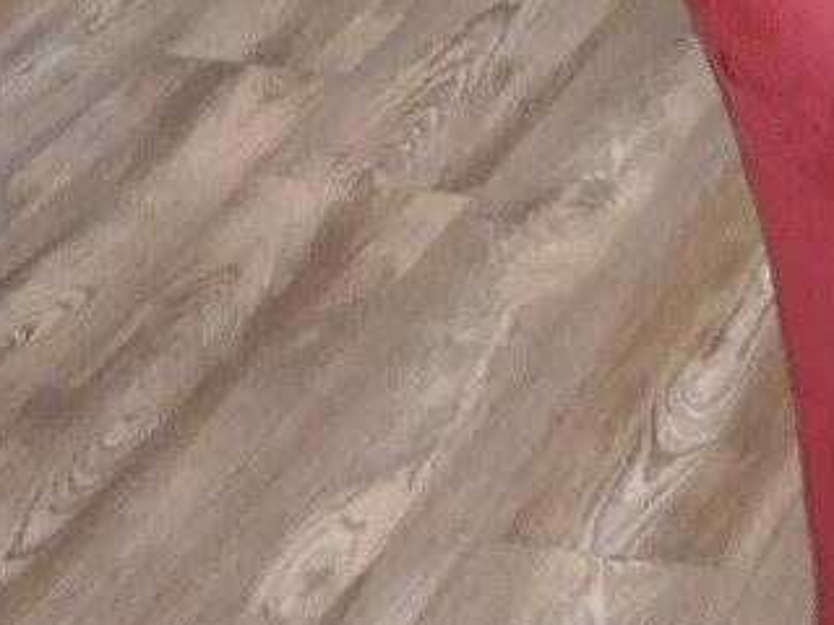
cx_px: 532
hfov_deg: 12.3
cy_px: -591
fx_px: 3855
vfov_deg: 8.8
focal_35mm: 160
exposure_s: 1/30
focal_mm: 4.5
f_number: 3.3
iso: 500
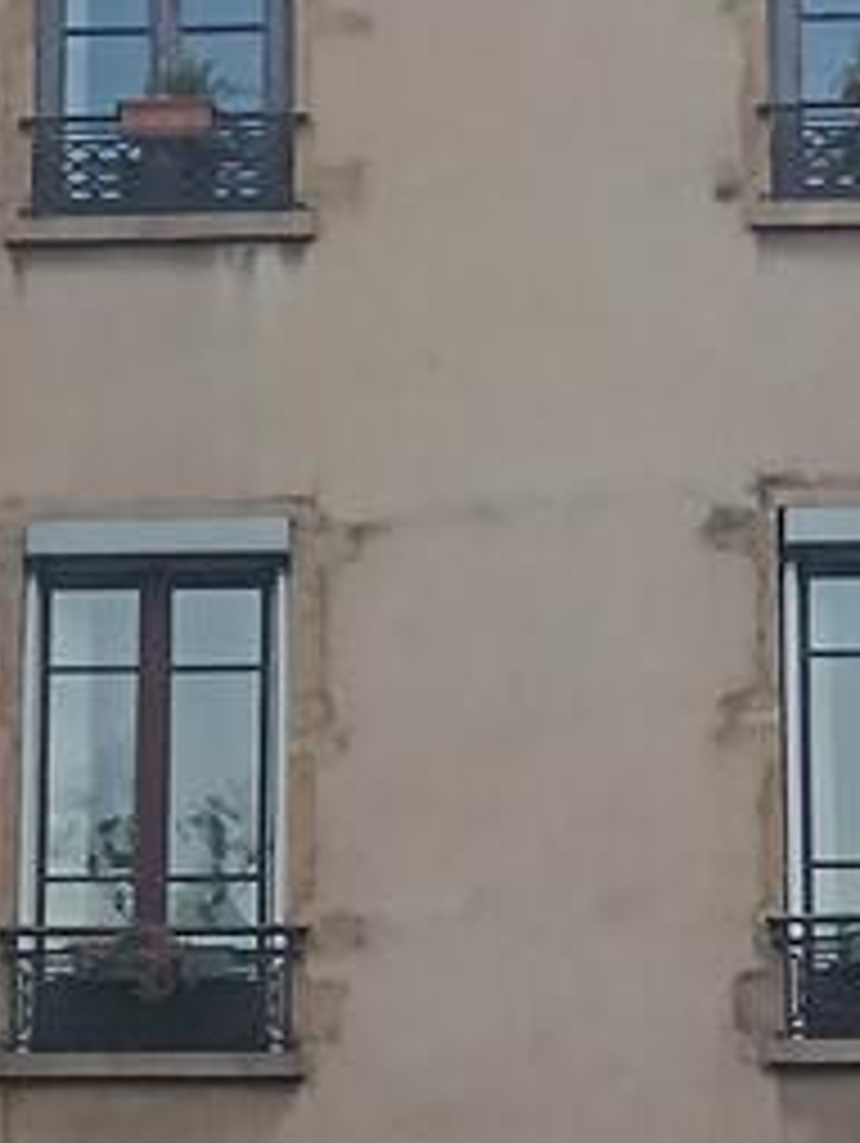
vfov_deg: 9.5
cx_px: -509
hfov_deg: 7.2
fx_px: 6746
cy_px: 1462
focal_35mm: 204
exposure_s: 1/120
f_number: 1.9
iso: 208
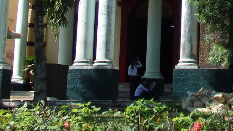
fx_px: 958
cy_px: -172
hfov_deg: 13.7
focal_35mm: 155
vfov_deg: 7.4
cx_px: 229
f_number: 4
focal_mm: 8.9
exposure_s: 1/500
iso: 125
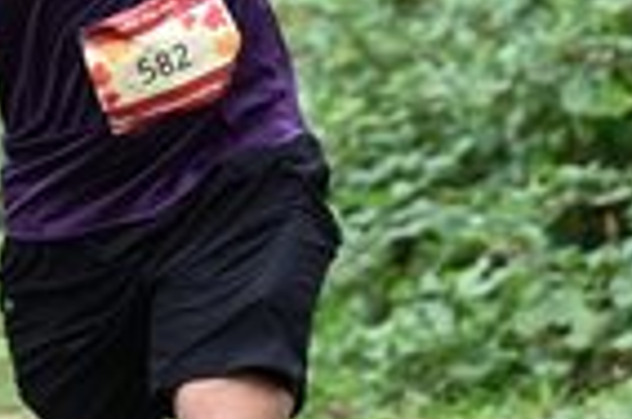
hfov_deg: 2.7
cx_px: 169
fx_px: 13610
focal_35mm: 777
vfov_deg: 1.8
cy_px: -47
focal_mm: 200
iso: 500
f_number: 6.3
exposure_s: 1/250
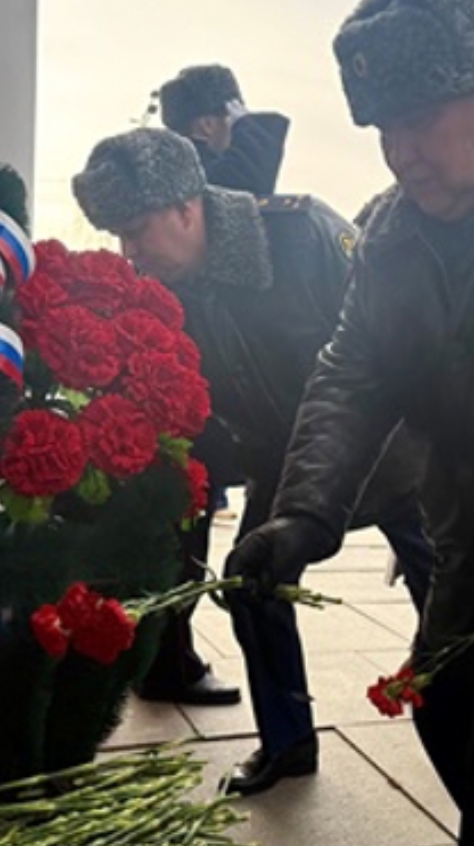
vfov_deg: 43.6
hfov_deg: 25.0
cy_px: 490
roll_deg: -1.6
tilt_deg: -3.3
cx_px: 371
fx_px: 1053
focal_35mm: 47
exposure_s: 1/393
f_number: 1.78
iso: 80
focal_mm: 6.76
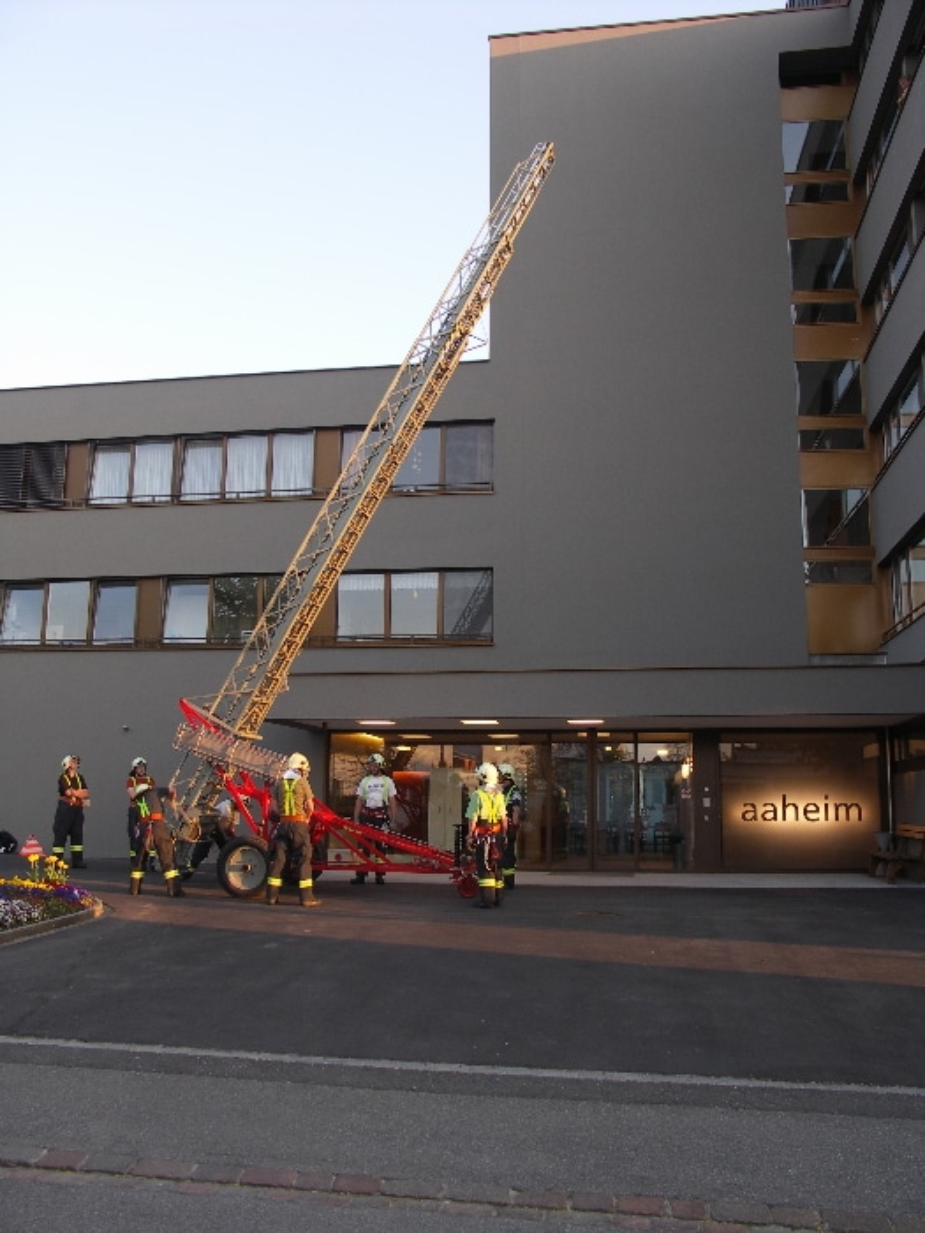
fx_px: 1104
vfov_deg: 58.4
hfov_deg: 45.4
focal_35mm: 31
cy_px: 616
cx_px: 462
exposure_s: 1/60
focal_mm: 8
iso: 50
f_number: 2.8
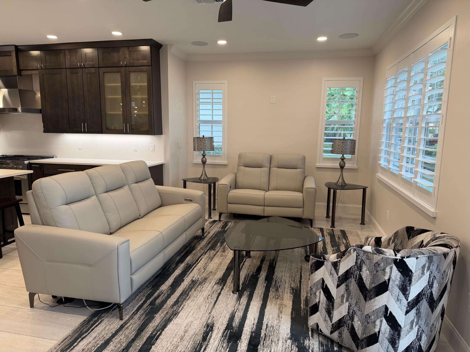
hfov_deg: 71.6
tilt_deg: -7.9
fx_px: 326
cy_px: 176
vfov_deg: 56.8
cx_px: 235
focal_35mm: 24
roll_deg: -0.8
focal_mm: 6.76
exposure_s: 1/120
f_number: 1.78
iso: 125
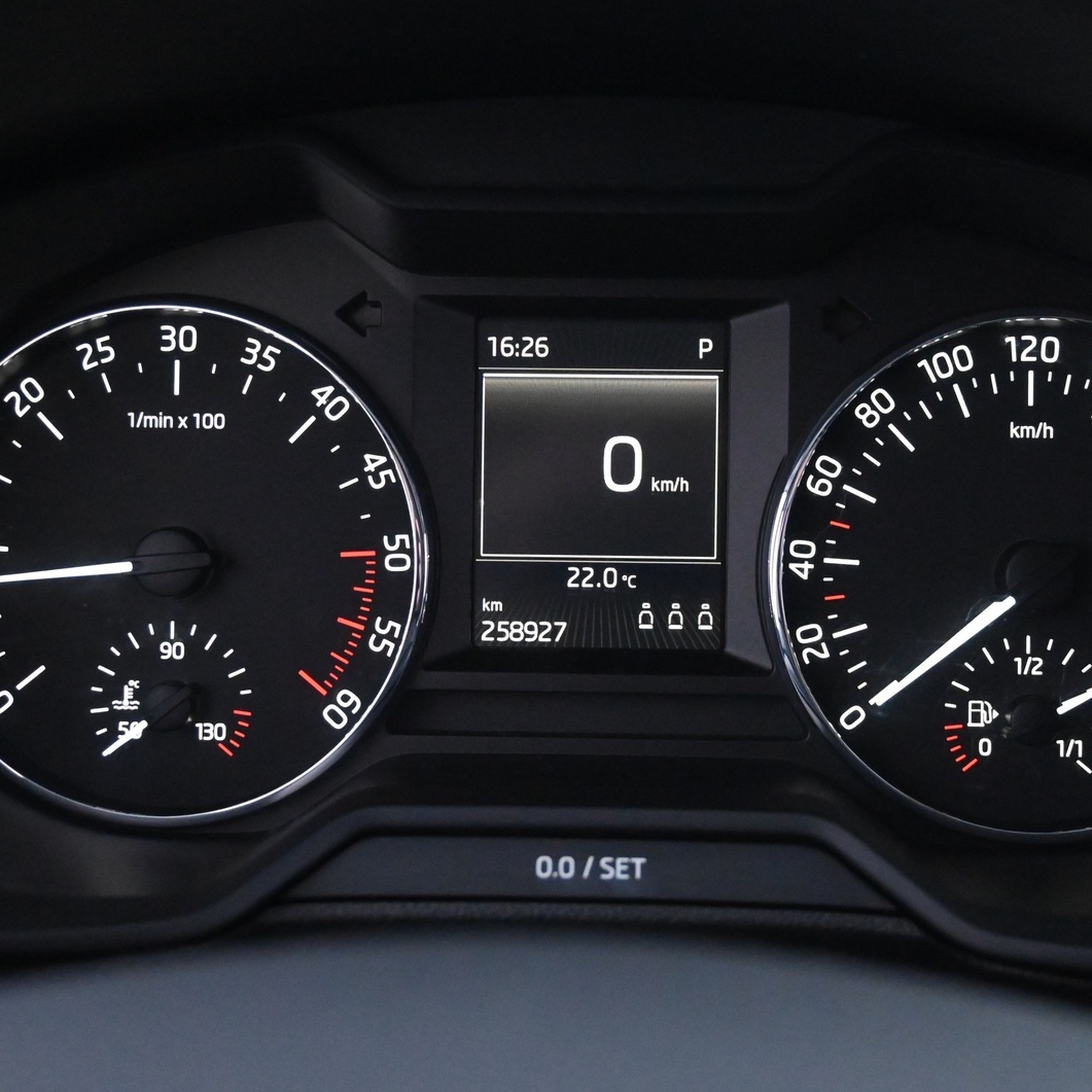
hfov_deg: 34.9
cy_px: 547
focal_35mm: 49
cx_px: 580
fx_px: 1736
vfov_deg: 34.9
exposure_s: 1/40
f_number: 4.2
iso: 6400
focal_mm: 25
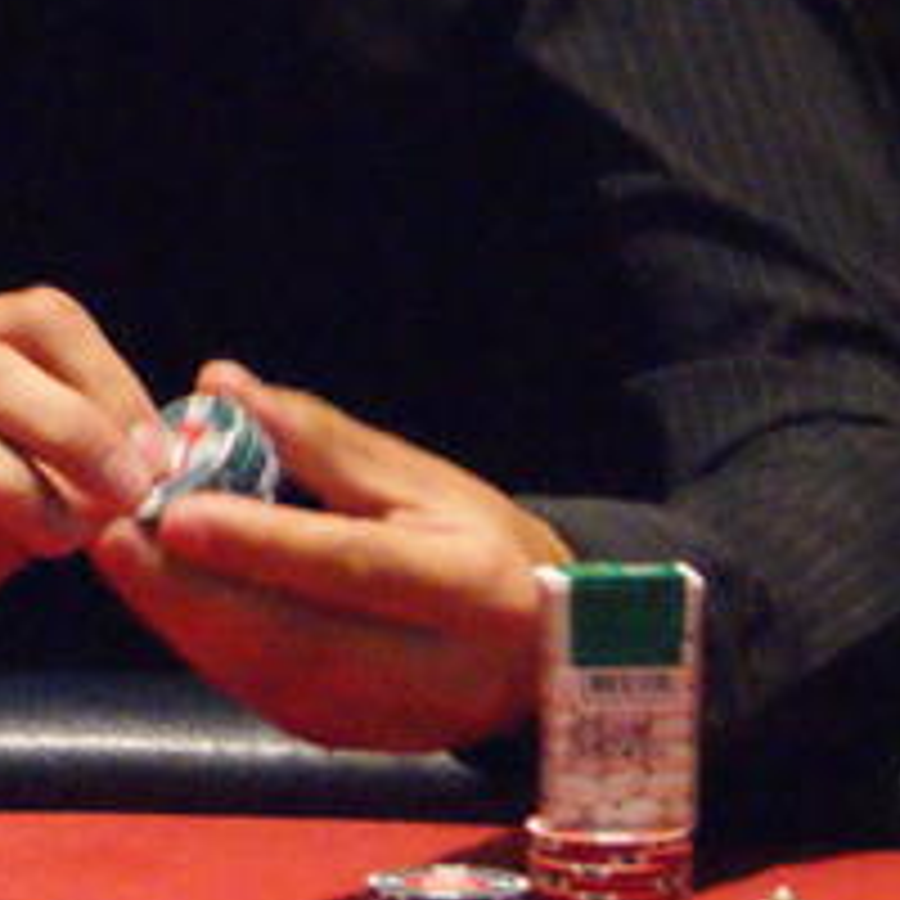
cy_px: -353
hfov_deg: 5.4
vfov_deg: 5.4
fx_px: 9441
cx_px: -266
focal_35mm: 321
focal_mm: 55
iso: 3200
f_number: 5.6
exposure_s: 1/20
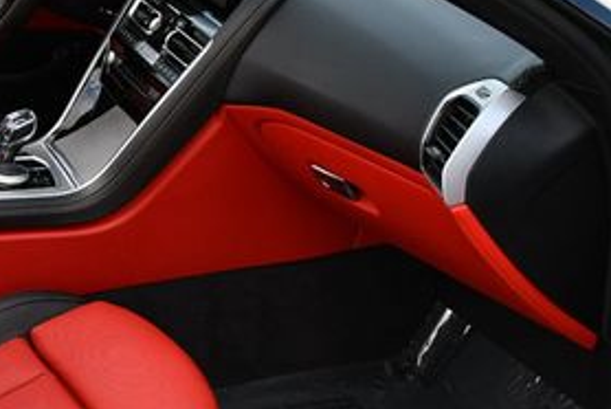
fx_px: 1410
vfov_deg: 16.5
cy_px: 248
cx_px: -55
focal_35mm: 83
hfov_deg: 23.0
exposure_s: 1/250
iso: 220
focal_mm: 18
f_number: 5.6
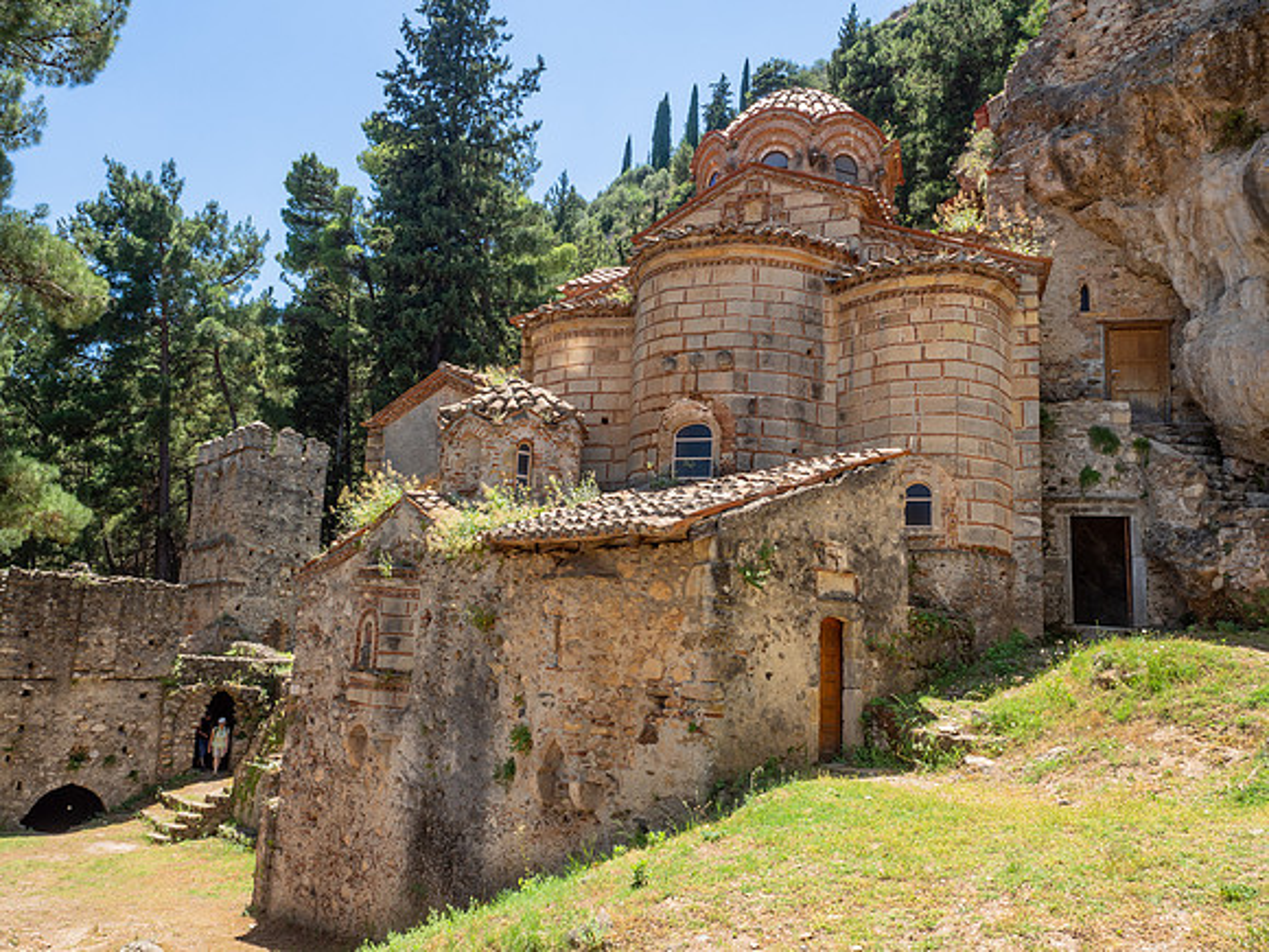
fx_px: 1100
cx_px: 634
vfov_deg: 46.8
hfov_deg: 60.0
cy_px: 476
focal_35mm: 30
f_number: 9
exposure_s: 1/100
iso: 200
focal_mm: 15
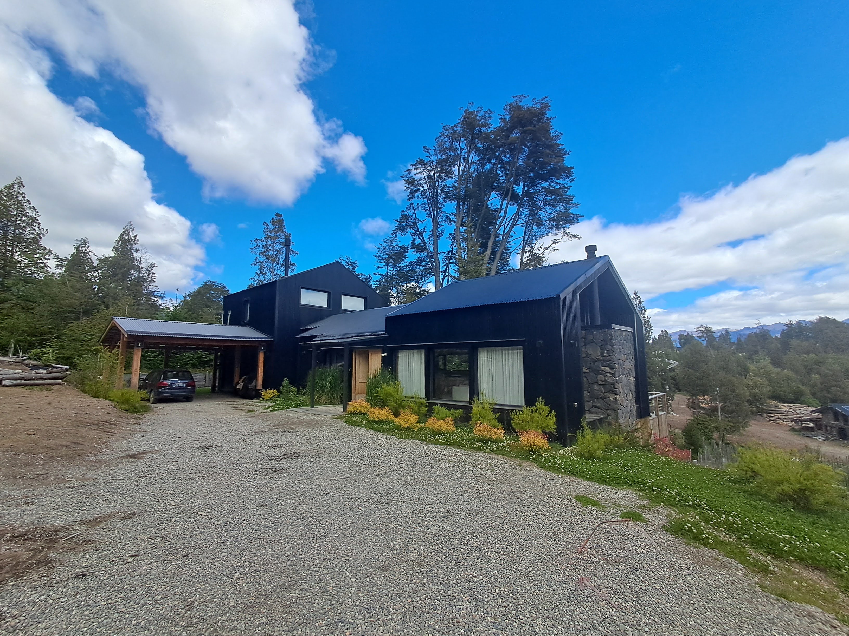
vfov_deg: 78.1
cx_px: 424
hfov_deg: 94.5
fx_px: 392
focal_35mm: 16
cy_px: 318
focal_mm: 1.64
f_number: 2.2
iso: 40
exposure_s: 1/1605
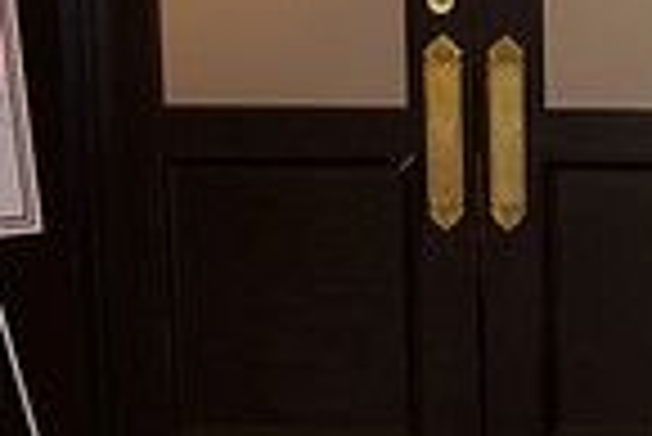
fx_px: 2538
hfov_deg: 13.5
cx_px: 1079
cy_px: 339
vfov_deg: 9.8
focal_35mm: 140
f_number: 3.2
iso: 1600
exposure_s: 1/125
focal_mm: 35
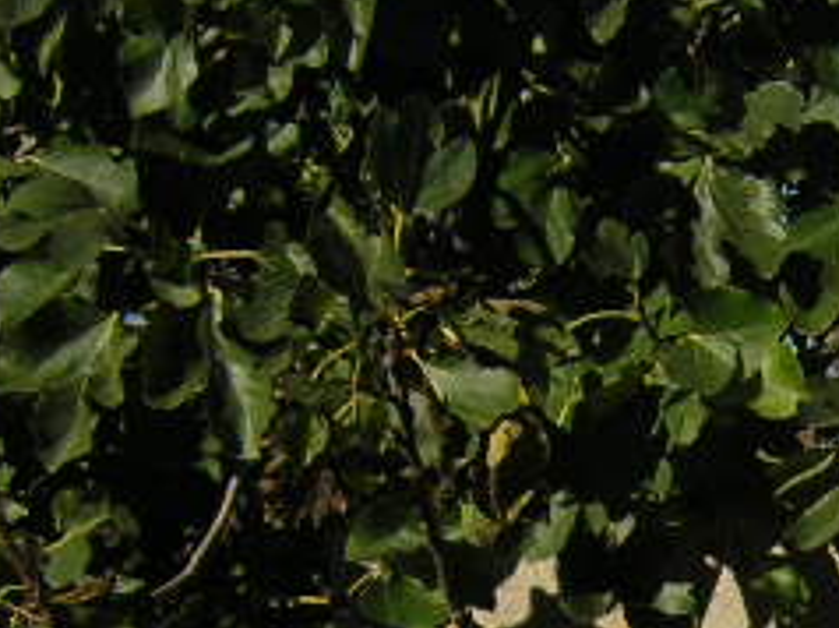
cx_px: 1026
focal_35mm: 97
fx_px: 2349
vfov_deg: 14.5
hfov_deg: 19.0
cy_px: 829
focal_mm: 4.7
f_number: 5.2
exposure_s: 1/615
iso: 100
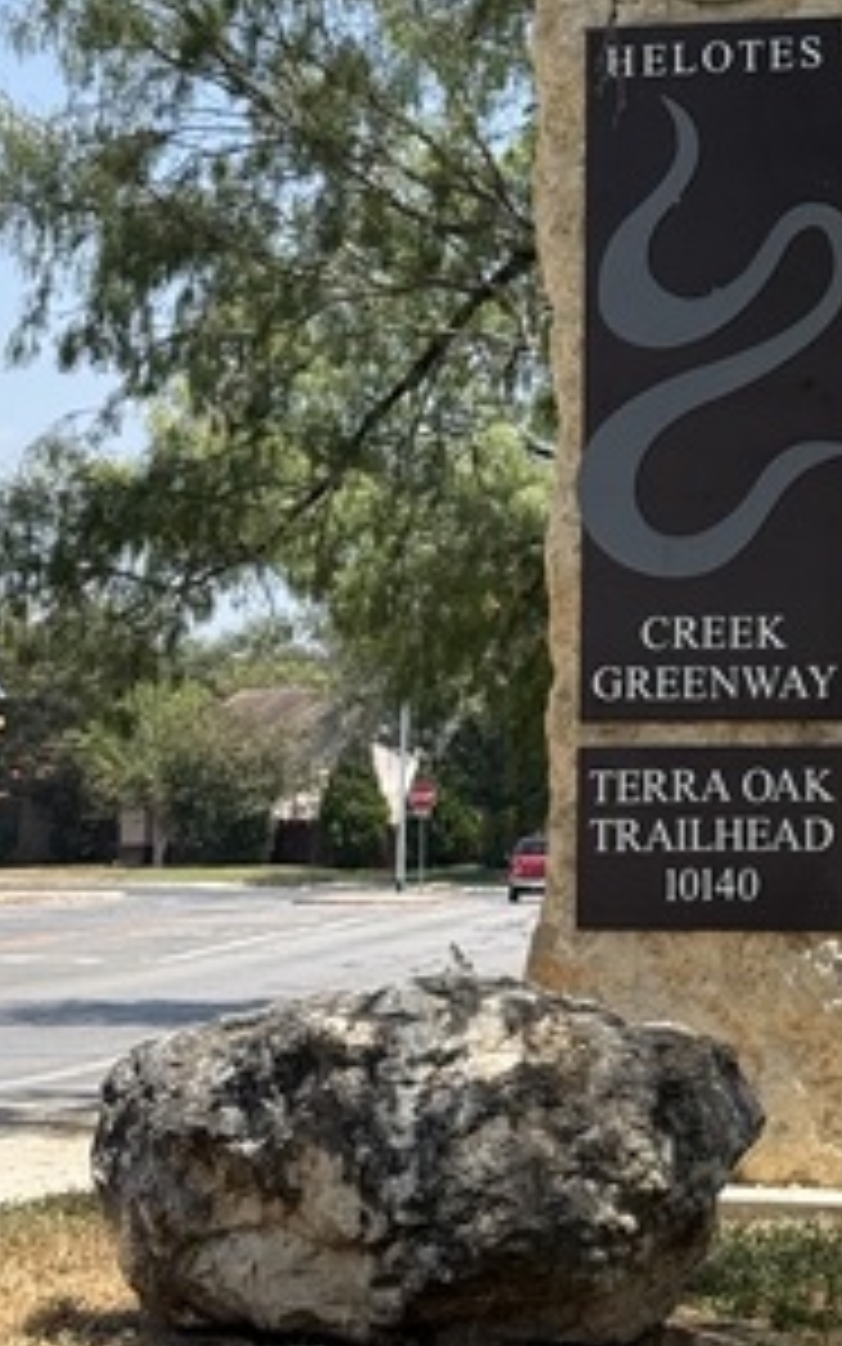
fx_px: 4000
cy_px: 59
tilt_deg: +11.2
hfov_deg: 12.0
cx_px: 698
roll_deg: -0.7
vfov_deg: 18.7
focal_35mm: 109
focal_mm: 6.76
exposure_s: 1/2577
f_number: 1.78
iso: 64
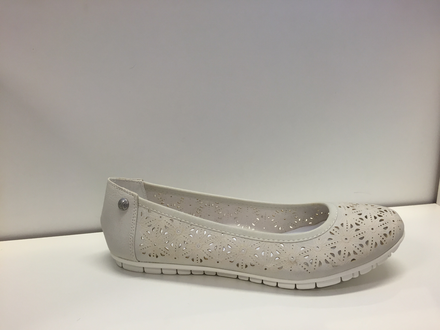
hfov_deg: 61.7
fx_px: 369
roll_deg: +1.1
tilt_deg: -15.6
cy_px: 165
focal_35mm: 29
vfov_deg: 48.2
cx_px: 220
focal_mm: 4.15
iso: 32
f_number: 2.2
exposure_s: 1/33
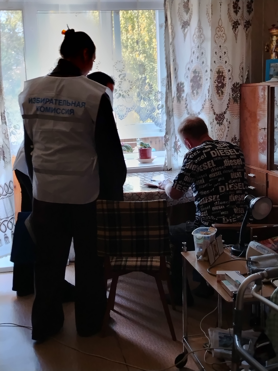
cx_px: 139
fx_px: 514
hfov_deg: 30.3
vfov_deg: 39.7
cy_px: 186
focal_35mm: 48
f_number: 1.75
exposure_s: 1/50
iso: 566
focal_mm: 5.25
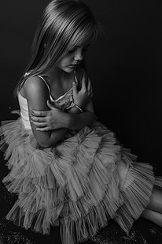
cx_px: 75
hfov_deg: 37.8
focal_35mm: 35
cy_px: 84
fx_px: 236
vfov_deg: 53.5
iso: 100
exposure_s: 1/160
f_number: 2.8
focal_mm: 24
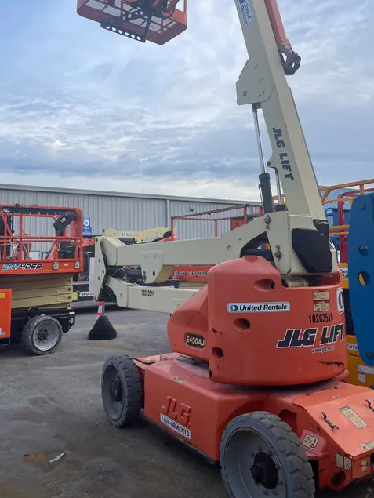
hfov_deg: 46.8
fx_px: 432
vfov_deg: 59.7
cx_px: 177
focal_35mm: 30
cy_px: 213
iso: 32
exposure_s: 1/1208
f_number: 1.6
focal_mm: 4.2
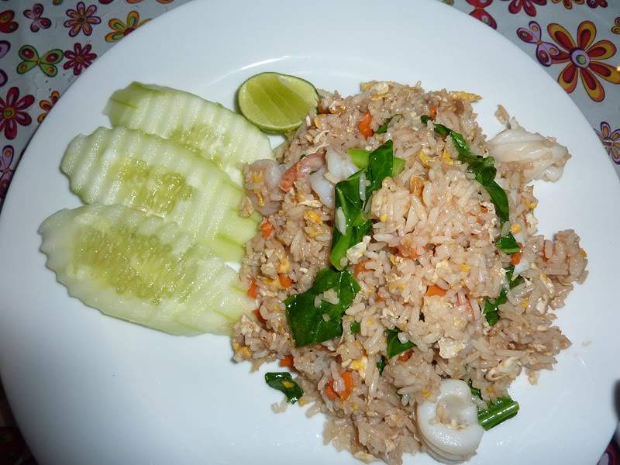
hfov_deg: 69.4
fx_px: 448
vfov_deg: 54.9
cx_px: 310
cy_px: 232
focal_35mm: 25
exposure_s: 1/30
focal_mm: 4.1
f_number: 3.3
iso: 100
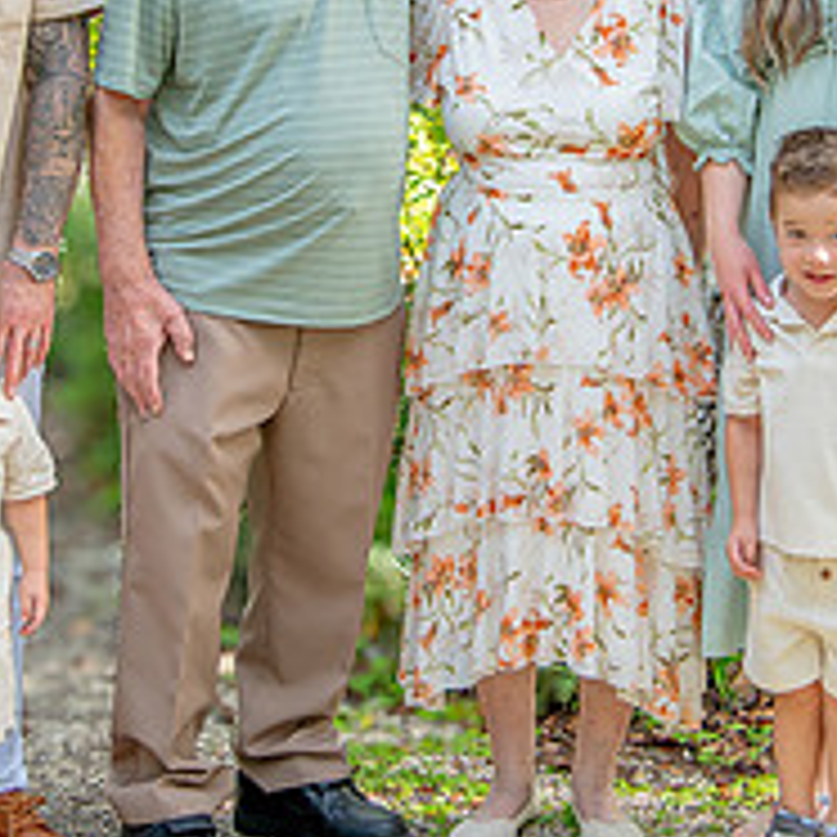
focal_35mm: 106
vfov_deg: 16.2
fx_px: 2900
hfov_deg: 16.4
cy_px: 72
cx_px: 472
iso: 400
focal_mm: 40
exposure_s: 1/250
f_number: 4
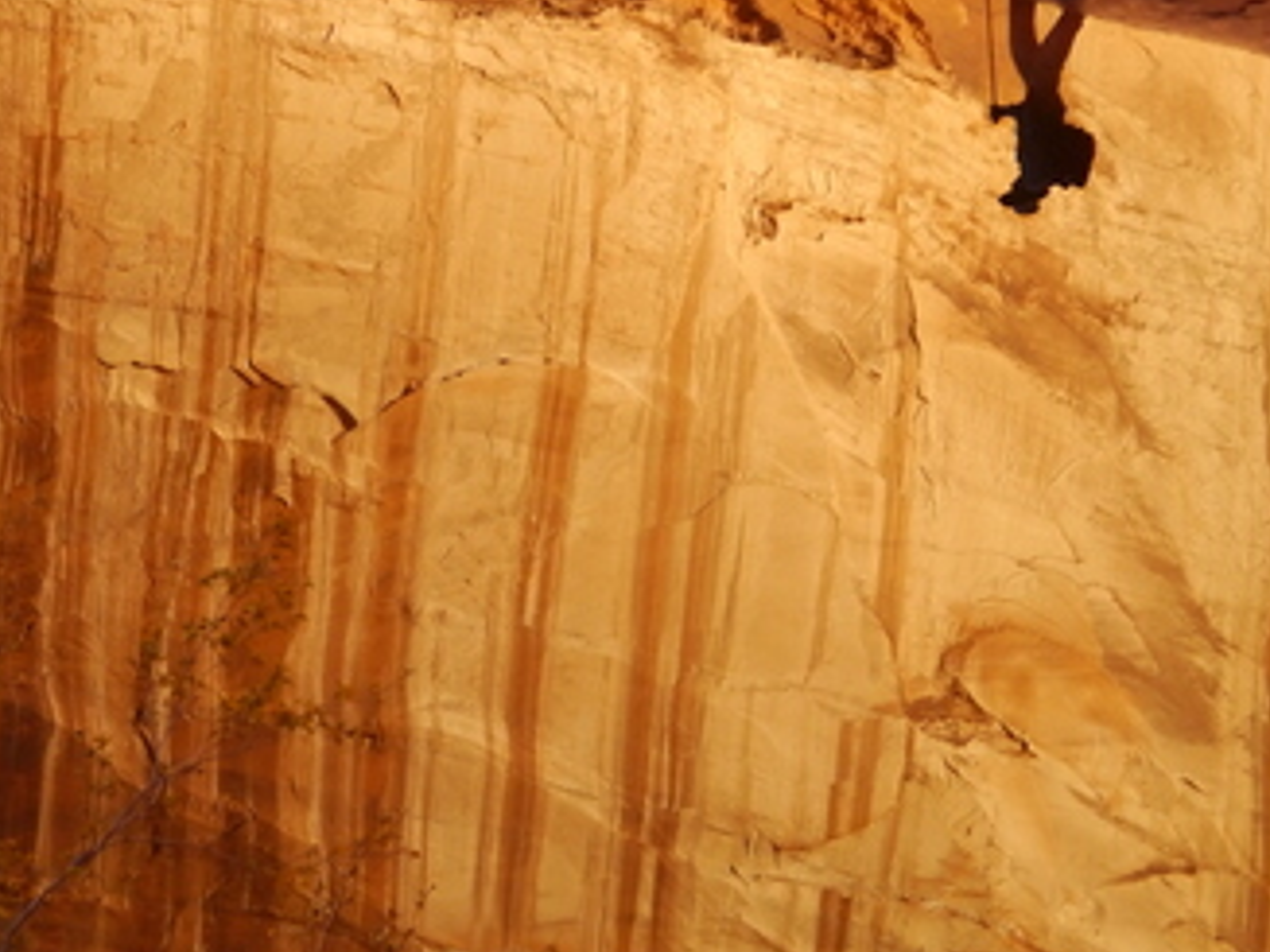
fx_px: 5281
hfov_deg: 13.7
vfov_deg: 10.3
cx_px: 384
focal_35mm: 144
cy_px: 299
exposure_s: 1/80
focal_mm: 42
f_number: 5.6
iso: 800
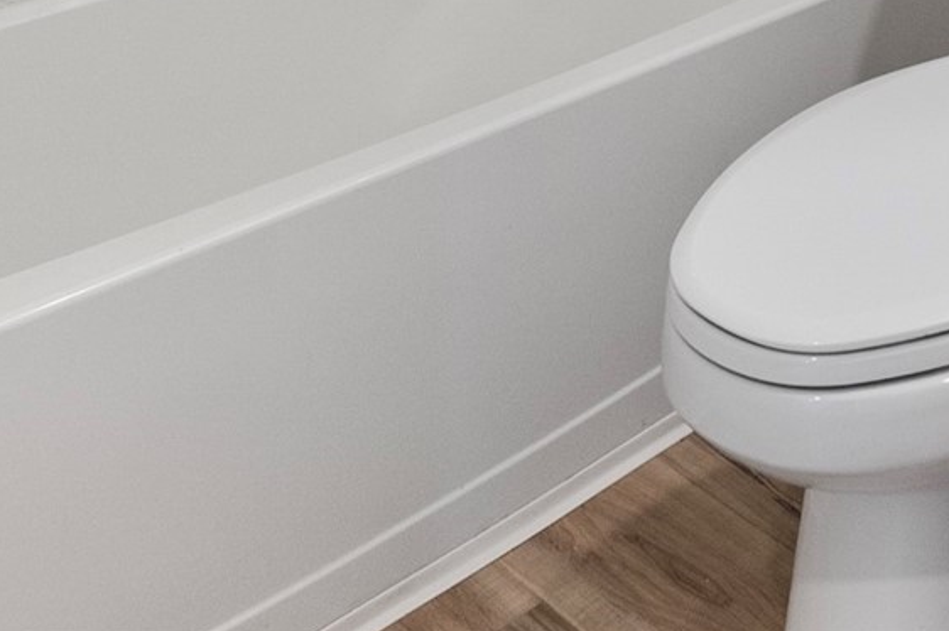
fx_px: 1528
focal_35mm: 58
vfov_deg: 17.6
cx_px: 1098
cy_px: -584
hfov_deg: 30.1
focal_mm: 10
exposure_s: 1/8
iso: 250
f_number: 9
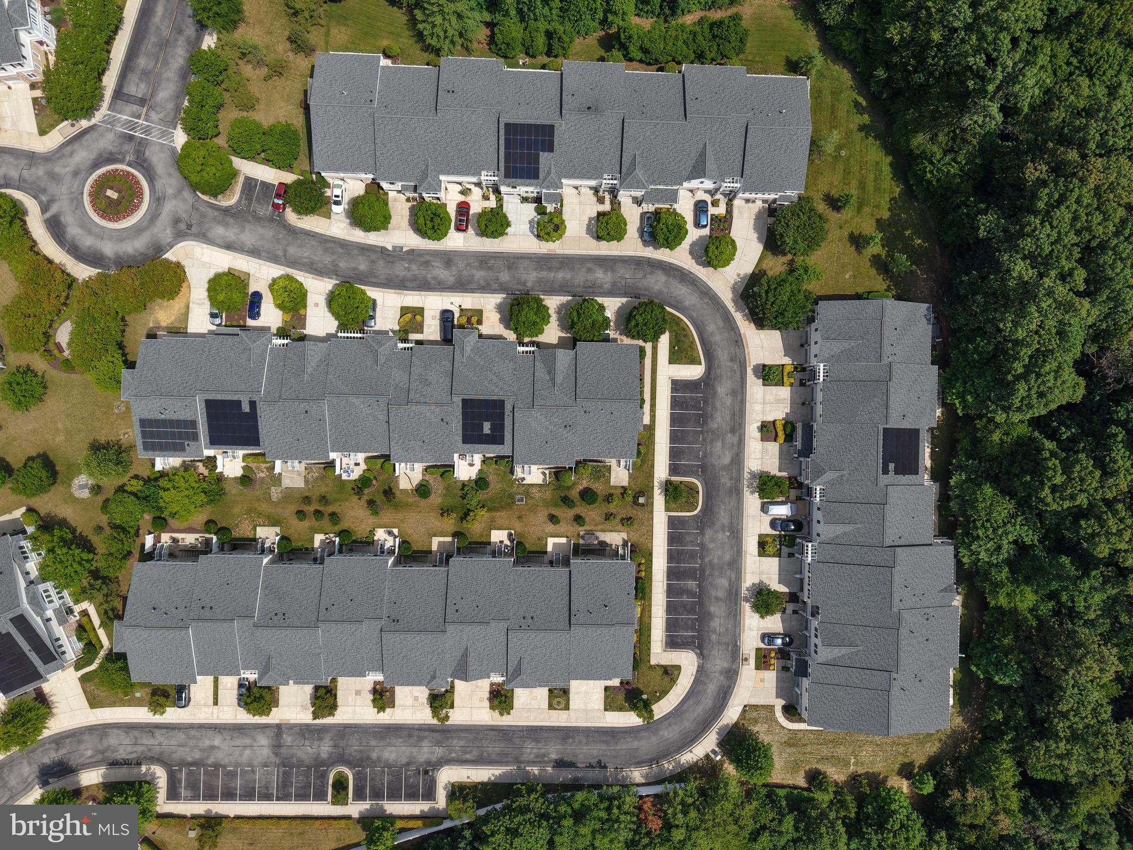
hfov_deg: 71.6
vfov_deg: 56.8
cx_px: 566
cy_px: 425
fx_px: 786
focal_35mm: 24
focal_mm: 8.67
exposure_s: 1/8000
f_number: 1.8
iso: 160
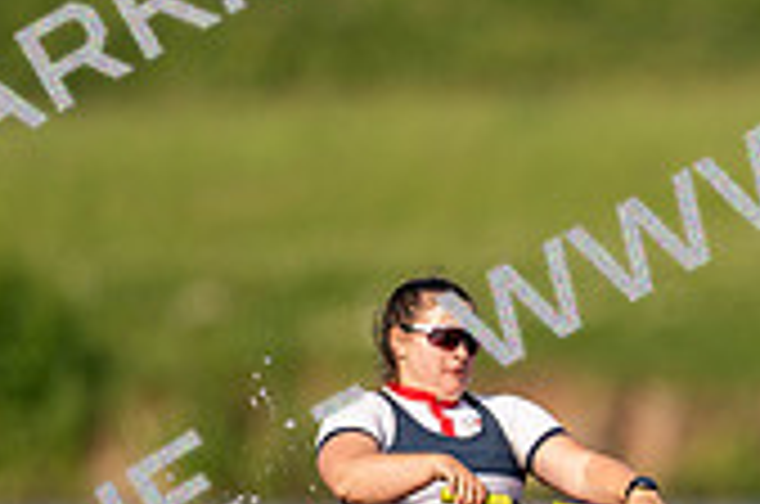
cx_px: 994
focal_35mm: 2064
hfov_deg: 1.0
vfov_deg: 0.7
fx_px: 43491
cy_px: 380
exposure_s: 1/2500
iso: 220
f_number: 4
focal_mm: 600
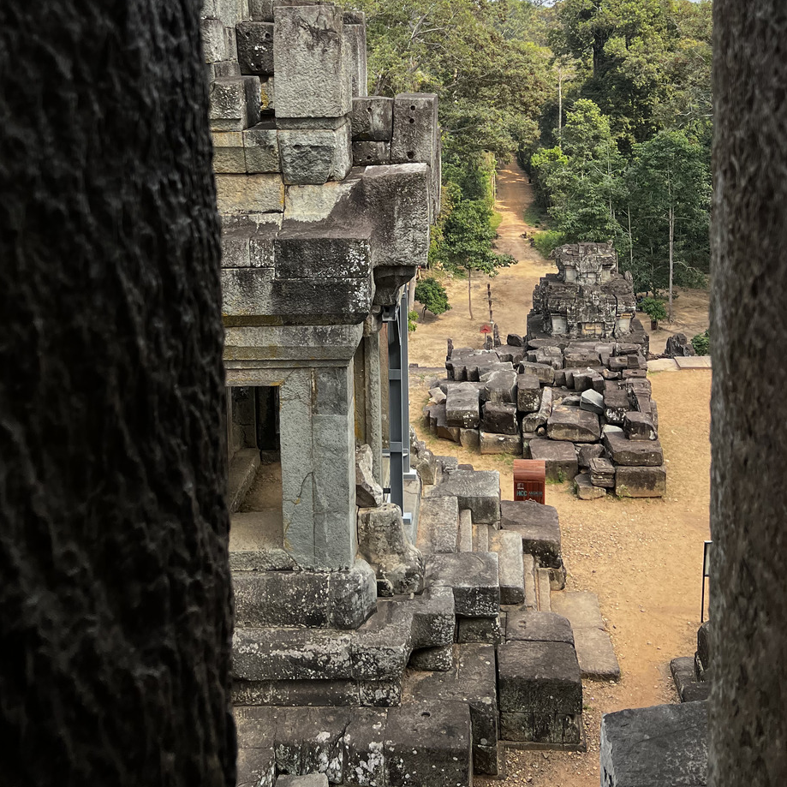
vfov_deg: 39.6
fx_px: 1029
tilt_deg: -5.3
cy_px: 122
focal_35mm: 40
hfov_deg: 41.8
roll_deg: +1.0
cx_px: 426
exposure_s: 1/2841
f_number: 1.5
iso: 50
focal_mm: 5.7
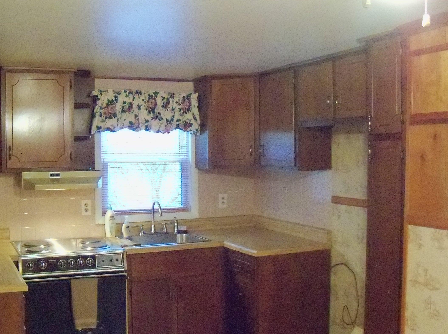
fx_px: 556
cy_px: 172
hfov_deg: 43.7
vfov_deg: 33.5
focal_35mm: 43
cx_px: 177
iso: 2000
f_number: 3.5
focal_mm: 6.2
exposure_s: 1/30
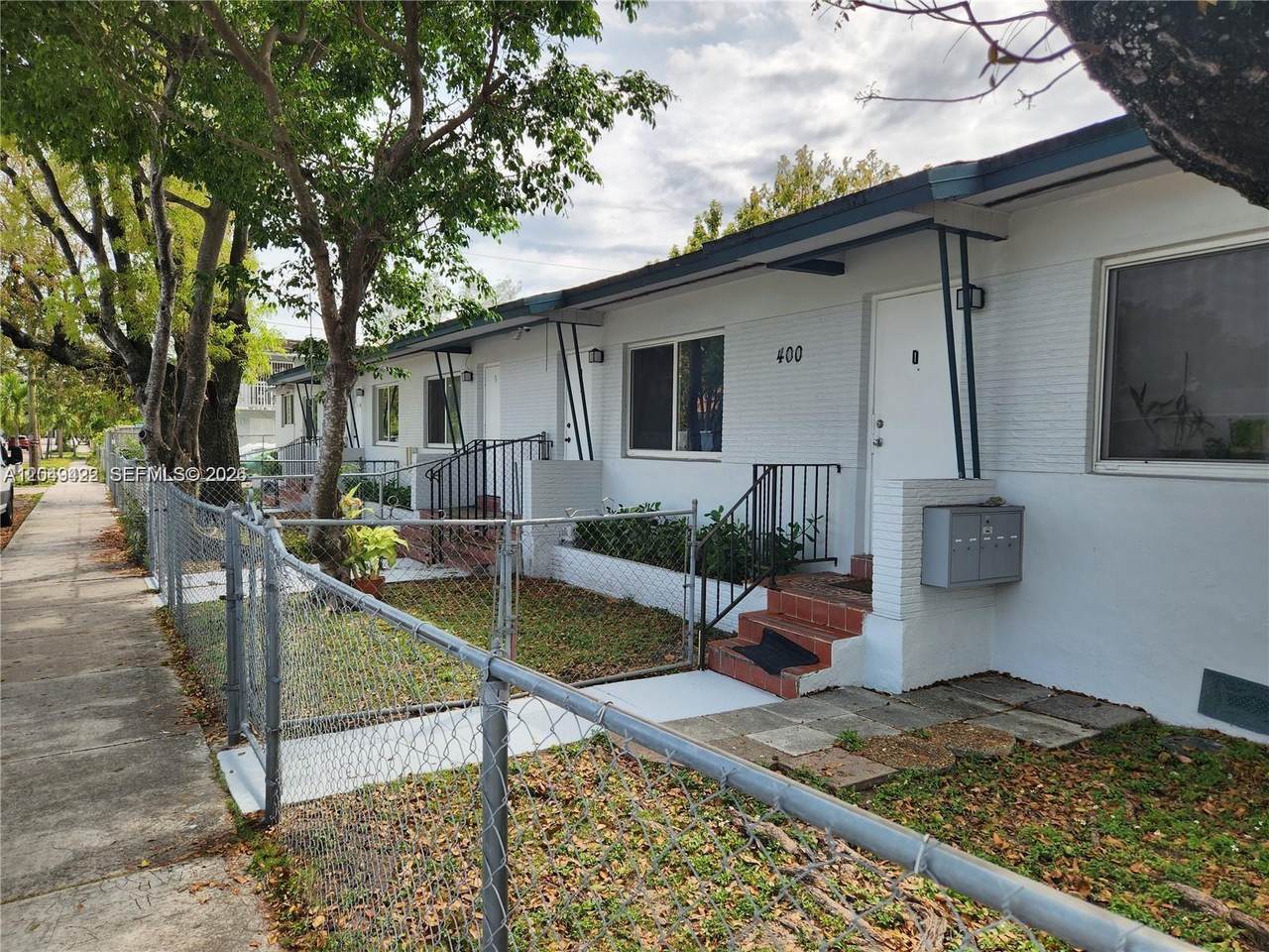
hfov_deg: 73.9
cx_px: 634
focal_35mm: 23
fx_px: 843
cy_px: 476
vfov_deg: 58.9
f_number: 1.8
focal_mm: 5.4
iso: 20
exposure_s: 1/1182
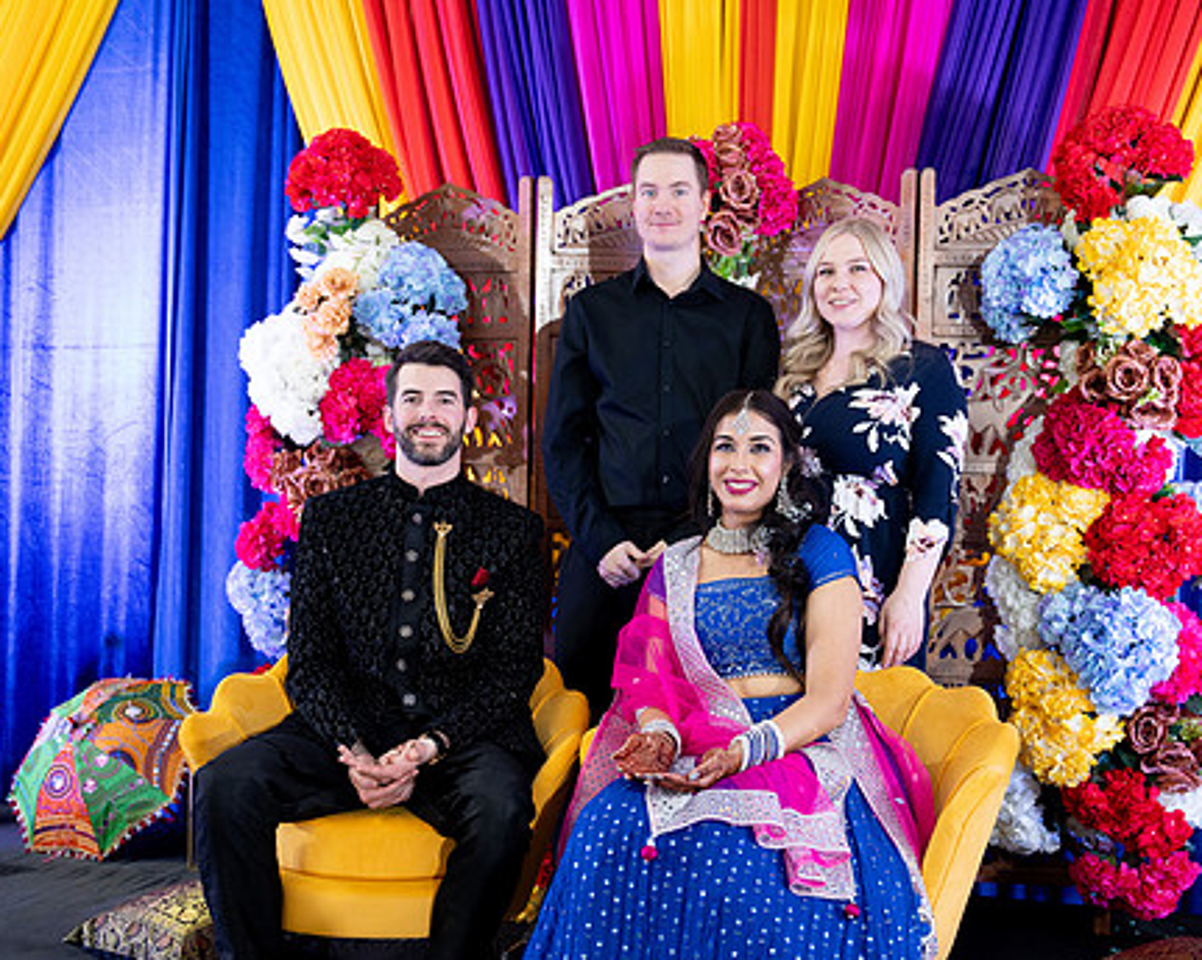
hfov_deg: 42.9
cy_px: 532
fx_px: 1528
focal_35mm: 43
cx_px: 639
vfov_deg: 34.8
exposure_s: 1/125
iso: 1250
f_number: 2.8
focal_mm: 34
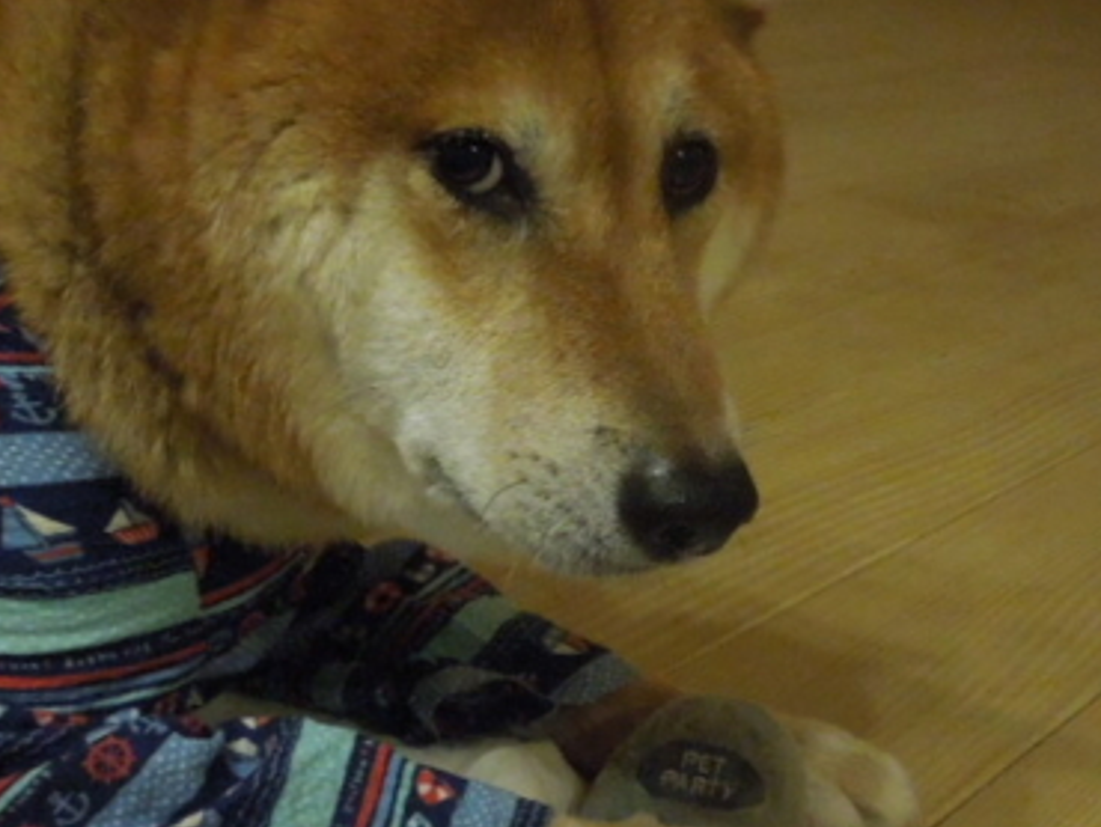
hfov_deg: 35.3
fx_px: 1719
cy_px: 396
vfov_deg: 27.1
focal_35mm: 54
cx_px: 705
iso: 1400
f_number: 3.3
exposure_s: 1/30
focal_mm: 4.5
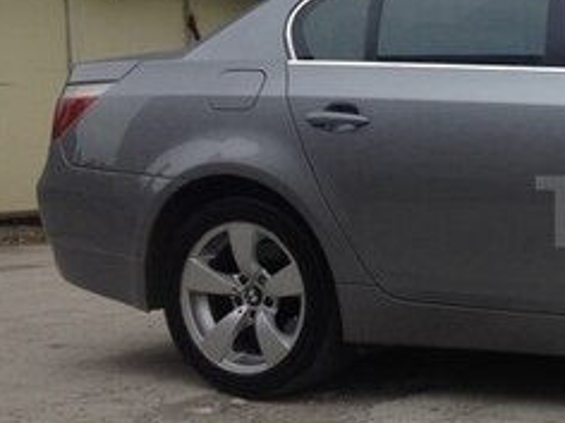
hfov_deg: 18.3
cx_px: 780
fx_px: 1600
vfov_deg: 15.1
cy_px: 212
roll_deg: +3.0
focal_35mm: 98
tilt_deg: -3.2
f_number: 2.4
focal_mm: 4.28
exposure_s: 1/1577
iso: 50
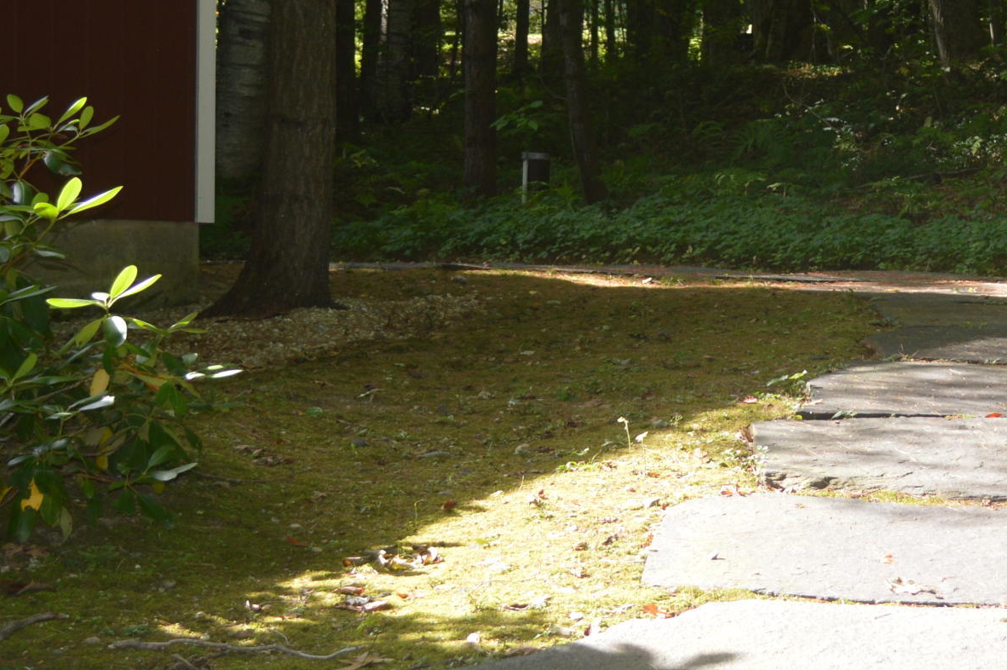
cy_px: 330
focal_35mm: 99
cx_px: 847
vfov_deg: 13.8
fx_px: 2767
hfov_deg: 20.3
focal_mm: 26
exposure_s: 1/125
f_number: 4.2
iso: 220
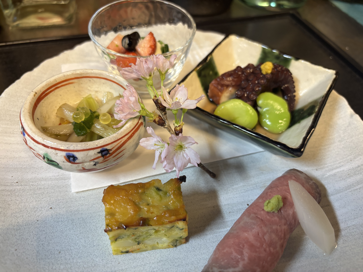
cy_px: 136
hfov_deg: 67.3
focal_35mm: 26
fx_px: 273
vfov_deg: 53.1
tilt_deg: -48.6
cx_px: 182
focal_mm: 5.96
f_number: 1.6
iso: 200
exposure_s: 1/50
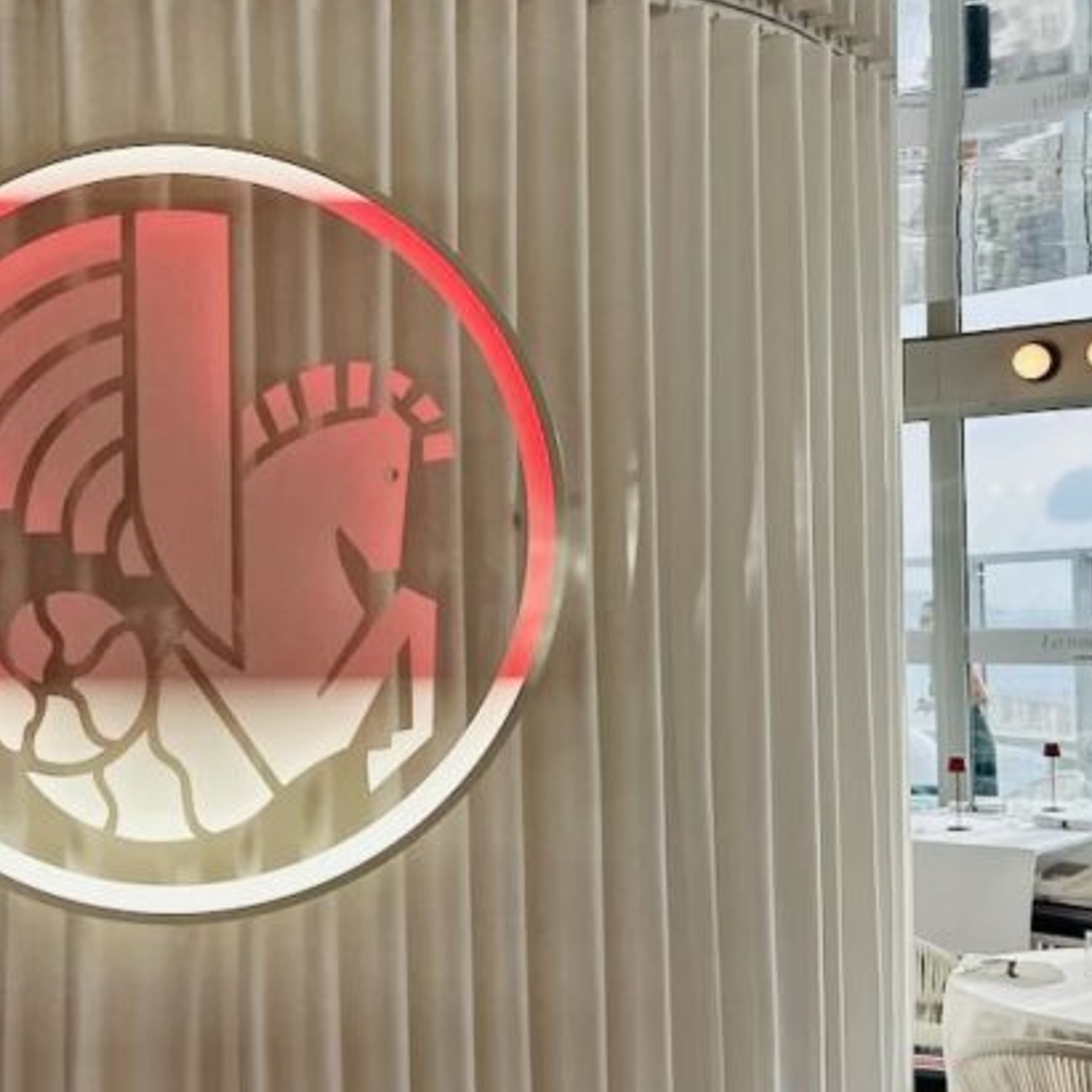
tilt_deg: +3.8
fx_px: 1892
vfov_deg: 32.2
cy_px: 525
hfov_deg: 31.3
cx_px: 210
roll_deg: +0.6
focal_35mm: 53
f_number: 1.78
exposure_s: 1/435
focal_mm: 6.86
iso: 80
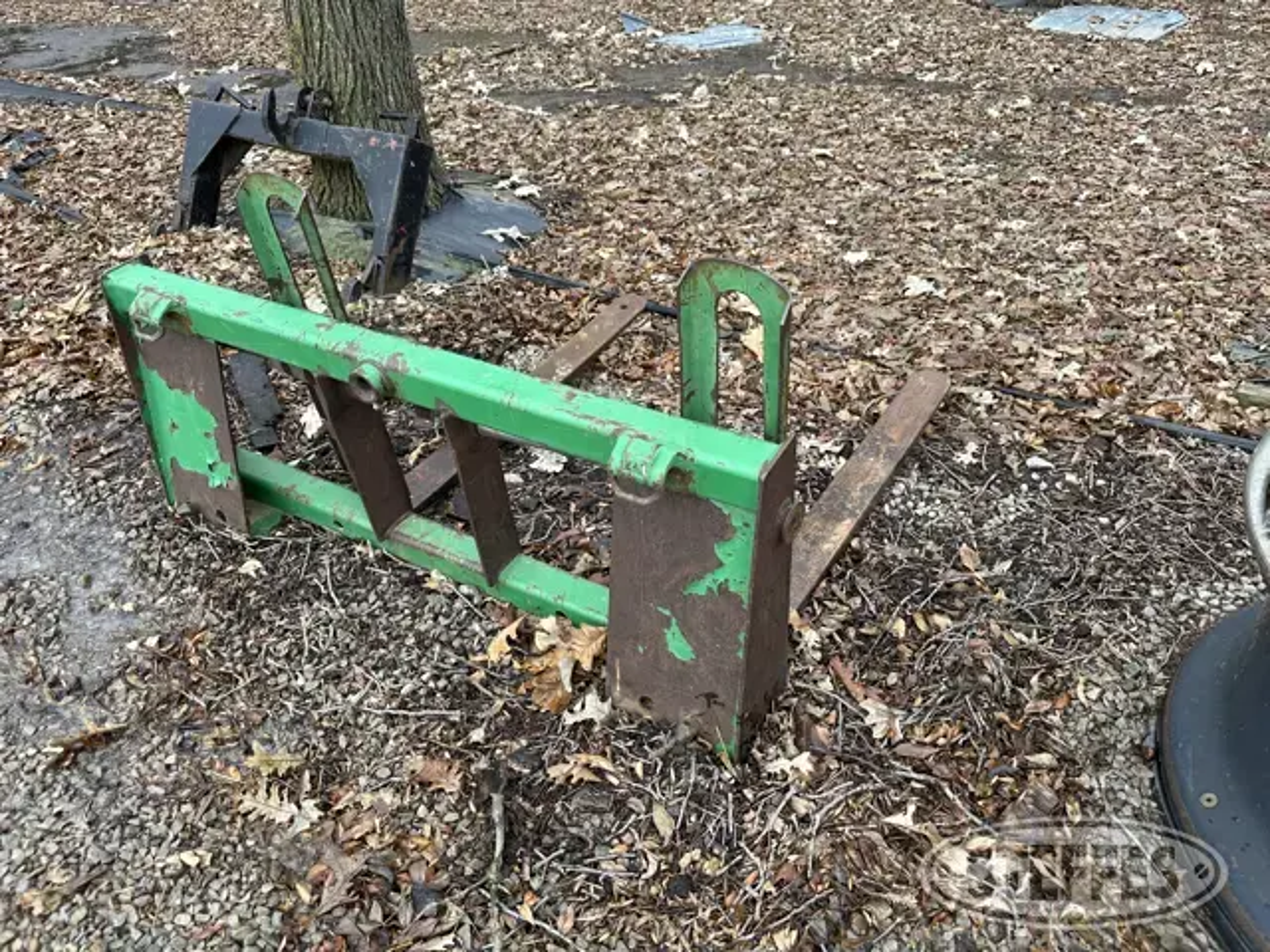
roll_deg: +0.6
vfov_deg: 56.8
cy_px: 476
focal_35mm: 24
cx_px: 635
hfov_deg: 71.6
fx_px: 881
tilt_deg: -34.6
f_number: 1.78
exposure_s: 1/121
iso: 64
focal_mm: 6.86
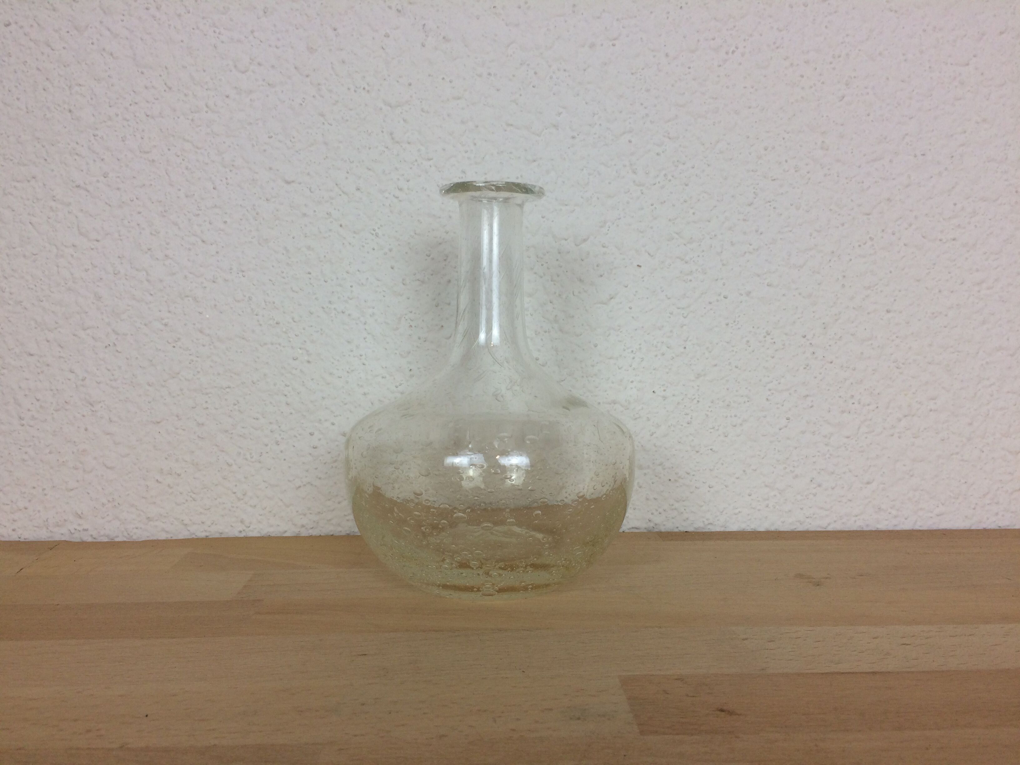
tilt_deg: -3.3
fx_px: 855
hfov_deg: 61.7
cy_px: 382
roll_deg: +0.1
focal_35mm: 29
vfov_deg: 48.2
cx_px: 510
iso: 50
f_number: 2.2
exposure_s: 1/100
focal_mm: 4.15
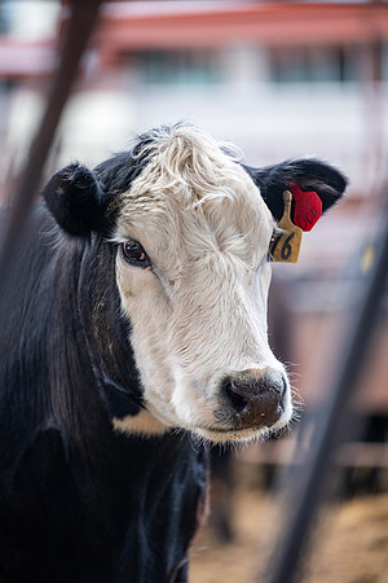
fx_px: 3233
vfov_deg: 10.3
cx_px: 194
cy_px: 292
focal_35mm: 200
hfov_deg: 6.9
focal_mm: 200
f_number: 2.8
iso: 125
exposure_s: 1/1600
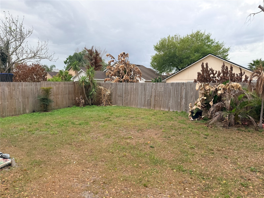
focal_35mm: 24
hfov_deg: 71.6
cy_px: 99
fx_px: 183
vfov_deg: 56.8
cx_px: 132
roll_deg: -0.3
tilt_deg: -3.3
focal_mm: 6.76
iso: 80
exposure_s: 1/708
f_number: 1.78
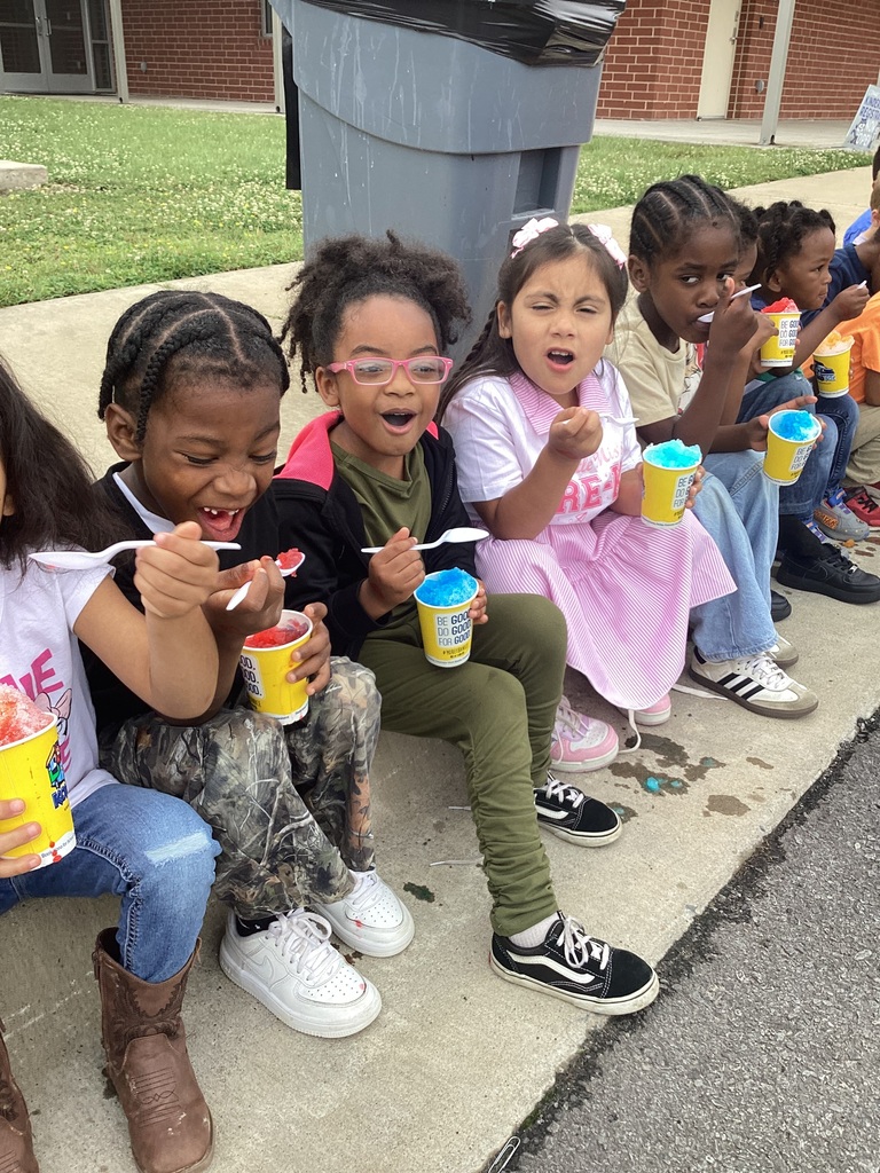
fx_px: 1051
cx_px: 440
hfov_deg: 45.4
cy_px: 586
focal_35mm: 31
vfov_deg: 58.4
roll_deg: -1.1
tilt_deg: -27.4
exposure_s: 1/195
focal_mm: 3.3
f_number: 2.4
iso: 25
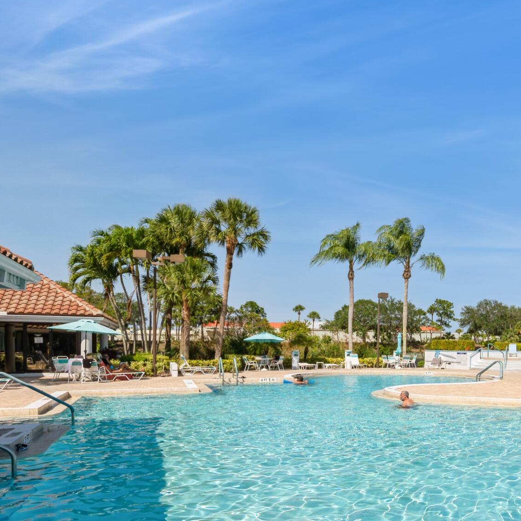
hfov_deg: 56.7
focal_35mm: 27
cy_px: 366
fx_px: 460
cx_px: 377
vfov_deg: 57.2
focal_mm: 12
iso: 160
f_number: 8
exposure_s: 1/1000
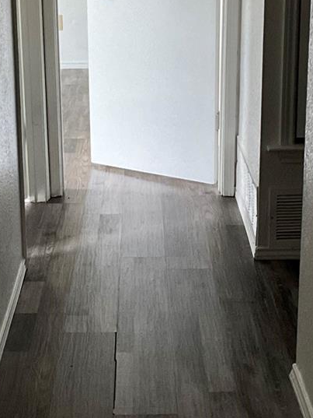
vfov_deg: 23.5
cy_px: 182
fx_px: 1000
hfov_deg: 17.8
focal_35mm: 83
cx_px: 113
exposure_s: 1/60
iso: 160
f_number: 1.8
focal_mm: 3
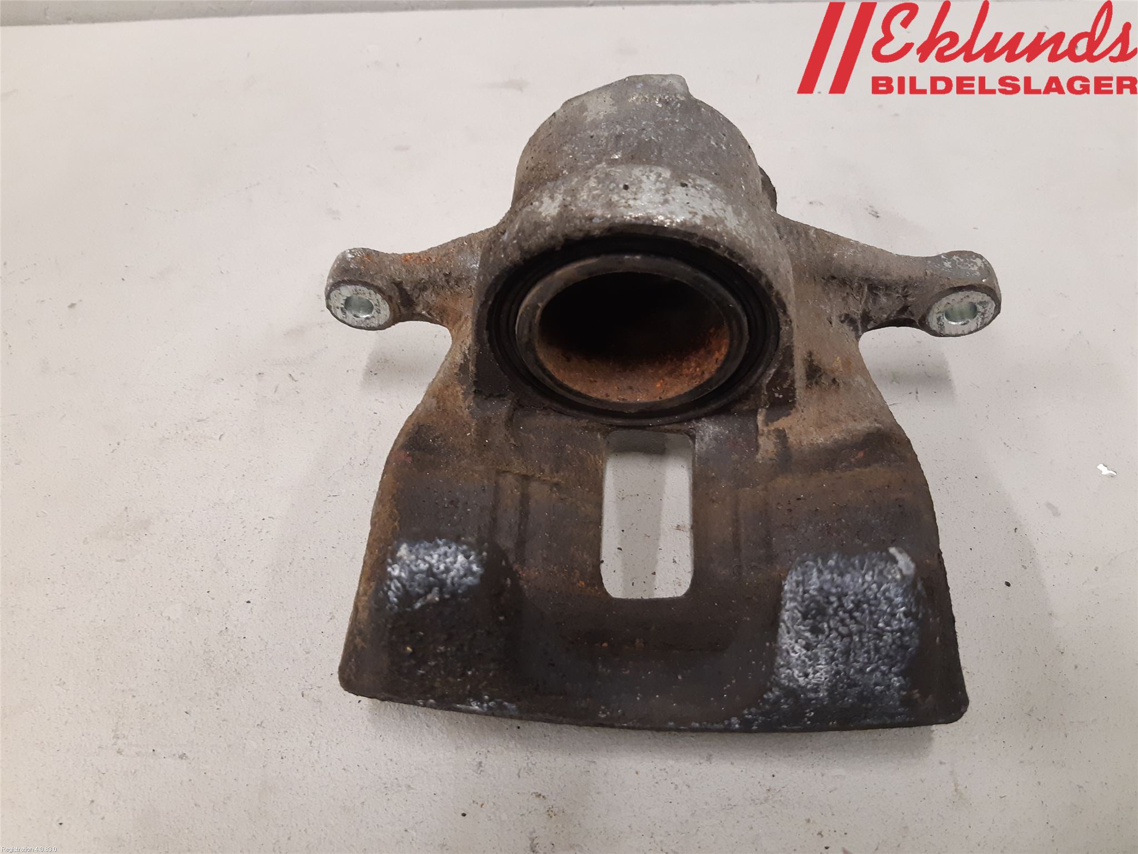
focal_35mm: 26
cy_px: 427
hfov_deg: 67.3
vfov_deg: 53.1
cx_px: 569
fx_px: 855
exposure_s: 1/50
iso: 200
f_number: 1.7
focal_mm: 3.93
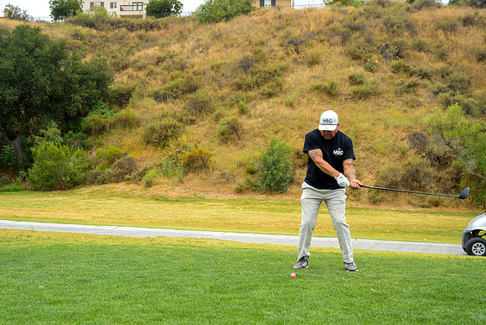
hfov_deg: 42.7
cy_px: 162
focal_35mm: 46
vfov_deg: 29.3
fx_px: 621
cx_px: 243
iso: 800
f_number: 4
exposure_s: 1/2500
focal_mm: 46
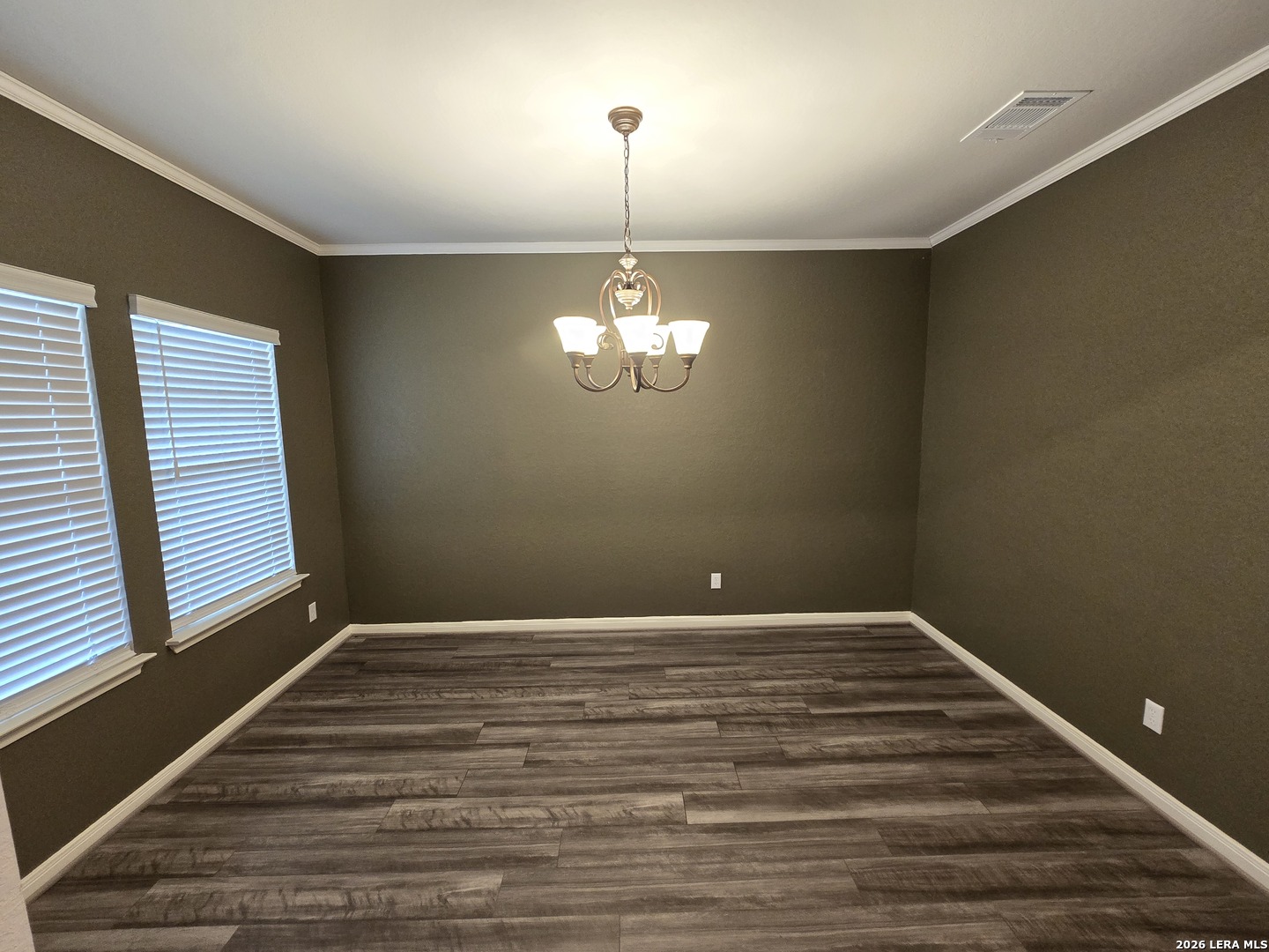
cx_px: 634
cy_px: 476
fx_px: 477
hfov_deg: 106.2
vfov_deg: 89.9
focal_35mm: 13
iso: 500
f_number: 2.2
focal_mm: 2.2
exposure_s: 1/60
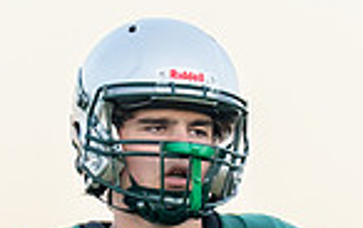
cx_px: 187
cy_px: 321
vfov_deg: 0.9
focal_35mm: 1495
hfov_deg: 1.4
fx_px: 14824
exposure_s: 1/2500
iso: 1000
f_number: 2.8
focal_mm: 200
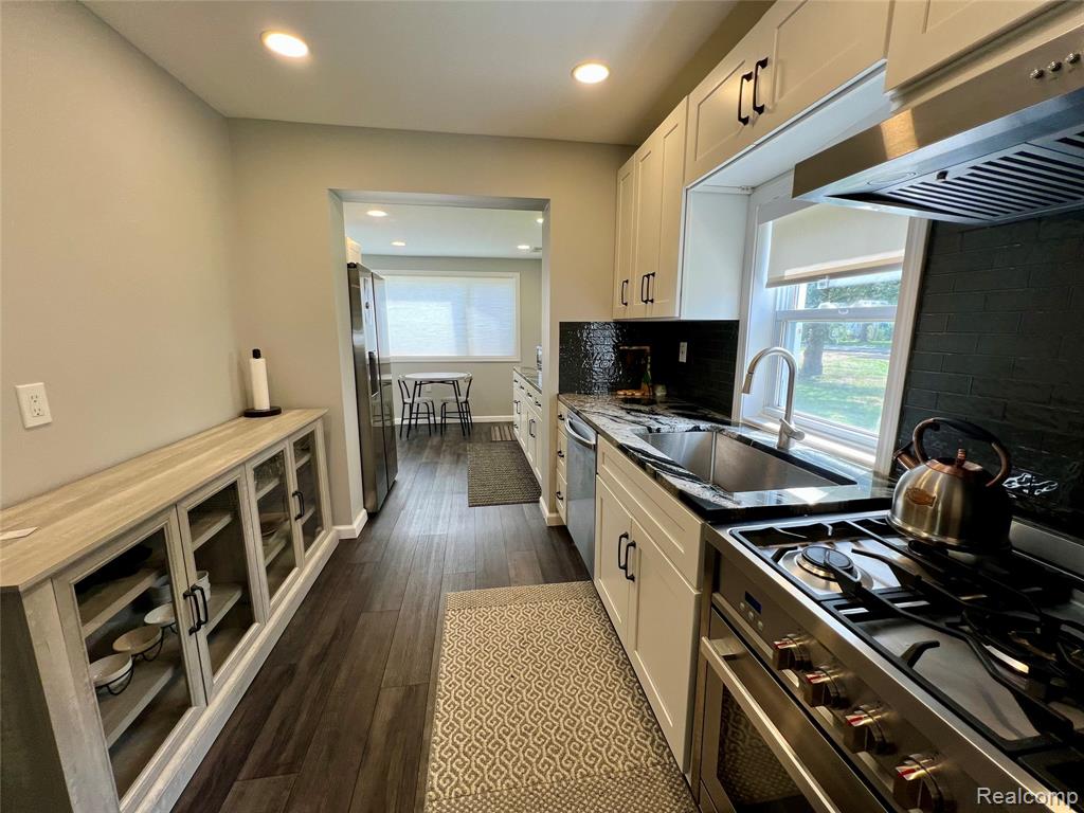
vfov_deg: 89.9
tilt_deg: -10.5
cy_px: 406
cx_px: 542
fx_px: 407
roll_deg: -0.4
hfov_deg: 106.2
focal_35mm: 13
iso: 64
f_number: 1.8
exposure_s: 1/120
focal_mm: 1.57
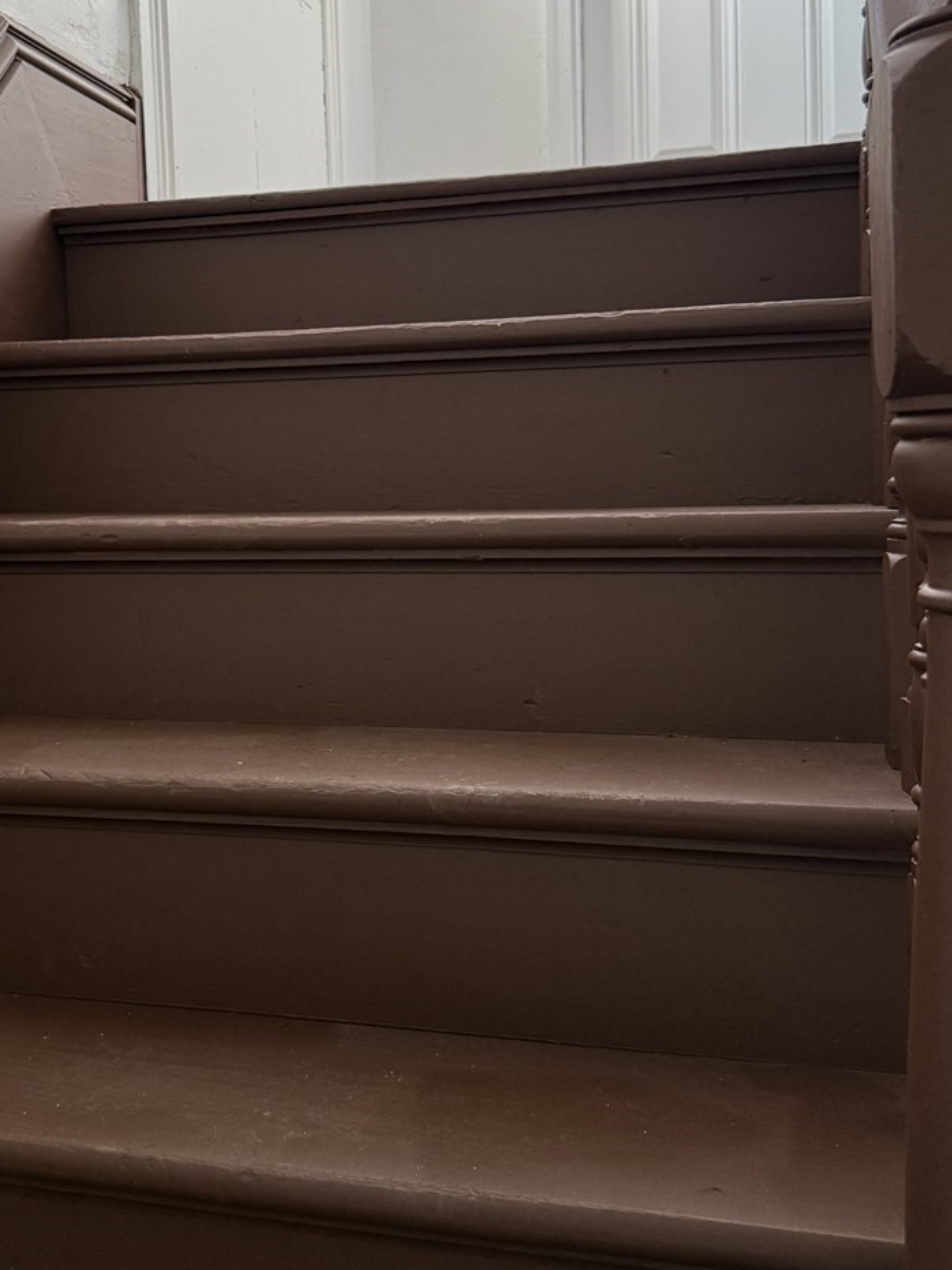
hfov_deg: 35.6
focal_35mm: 40
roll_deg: +2.0
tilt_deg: -3.2
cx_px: 327
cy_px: 533
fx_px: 1467
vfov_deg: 46.6
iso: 200
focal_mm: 6.76
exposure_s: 1/83
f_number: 1.78
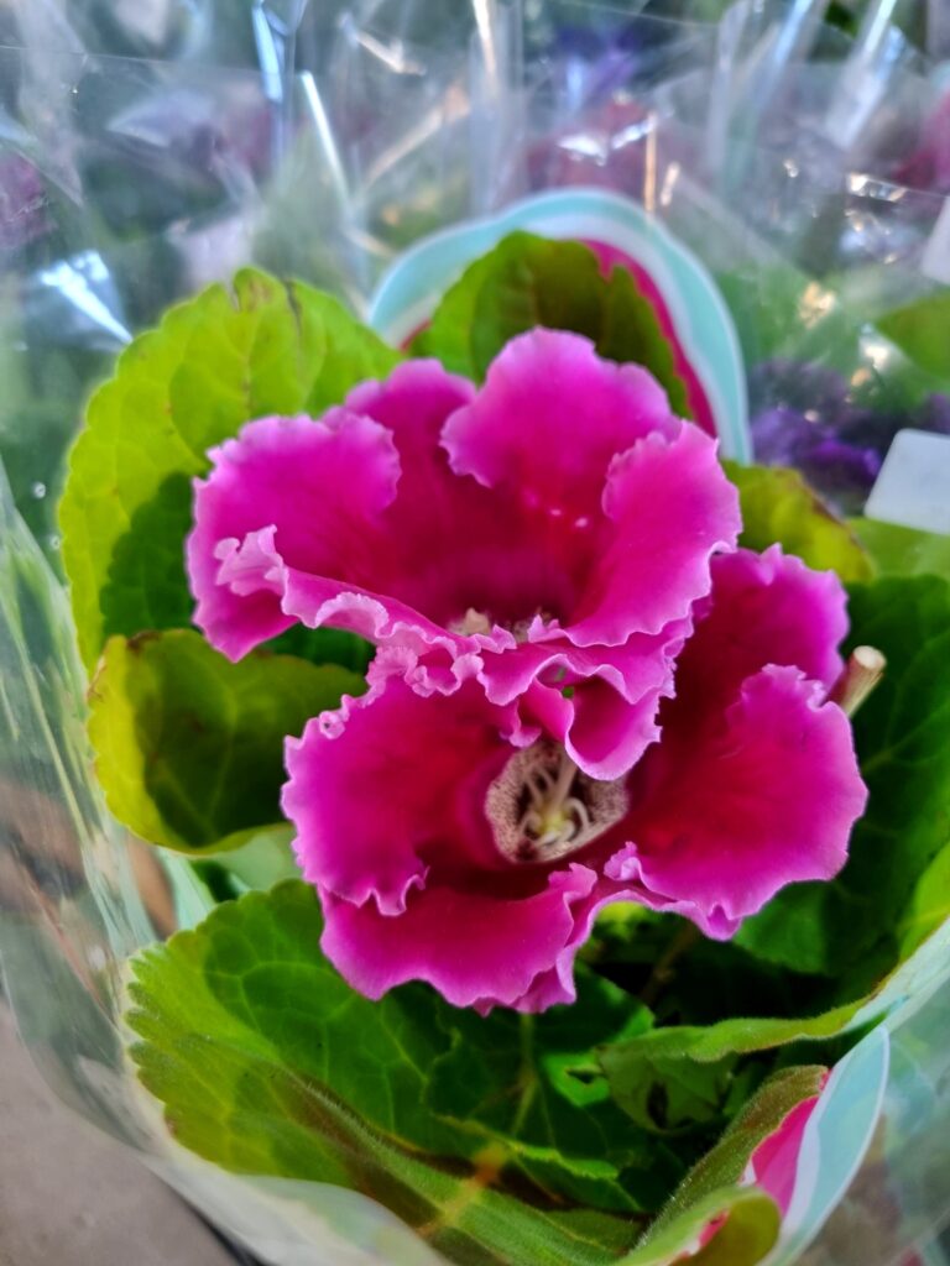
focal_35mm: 26
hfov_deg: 53.1
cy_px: 633
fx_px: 951
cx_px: 475
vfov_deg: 67.3
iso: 200
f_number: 1.8
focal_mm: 5.4
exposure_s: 1/40
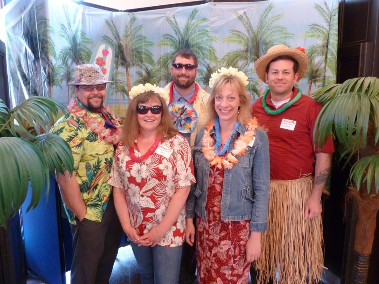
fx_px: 307
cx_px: 190
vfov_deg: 49.7
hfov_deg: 63.4
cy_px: 142
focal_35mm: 28
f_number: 3.3
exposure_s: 1/13
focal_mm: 5
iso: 400
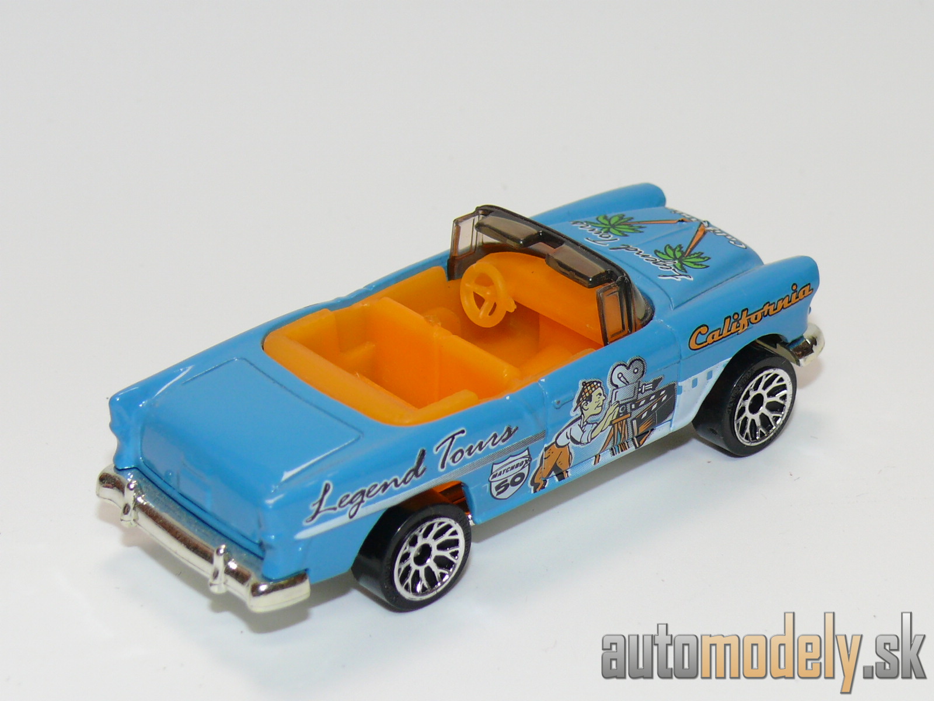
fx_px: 2752
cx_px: 467
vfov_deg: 14.5
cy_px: 350
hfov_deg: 19.3
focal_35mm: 102
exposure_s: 1/30
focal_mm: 13.4
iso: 100
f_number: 4
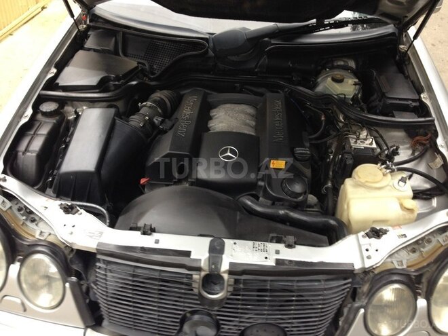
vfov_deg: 42.9
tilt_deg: -39.5
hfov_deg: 55.4
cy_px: 168
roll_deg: -0.4
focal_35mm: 33
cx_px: 224
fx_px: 427
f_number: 2.4
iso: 64
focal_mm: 4.12
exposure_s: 1/60
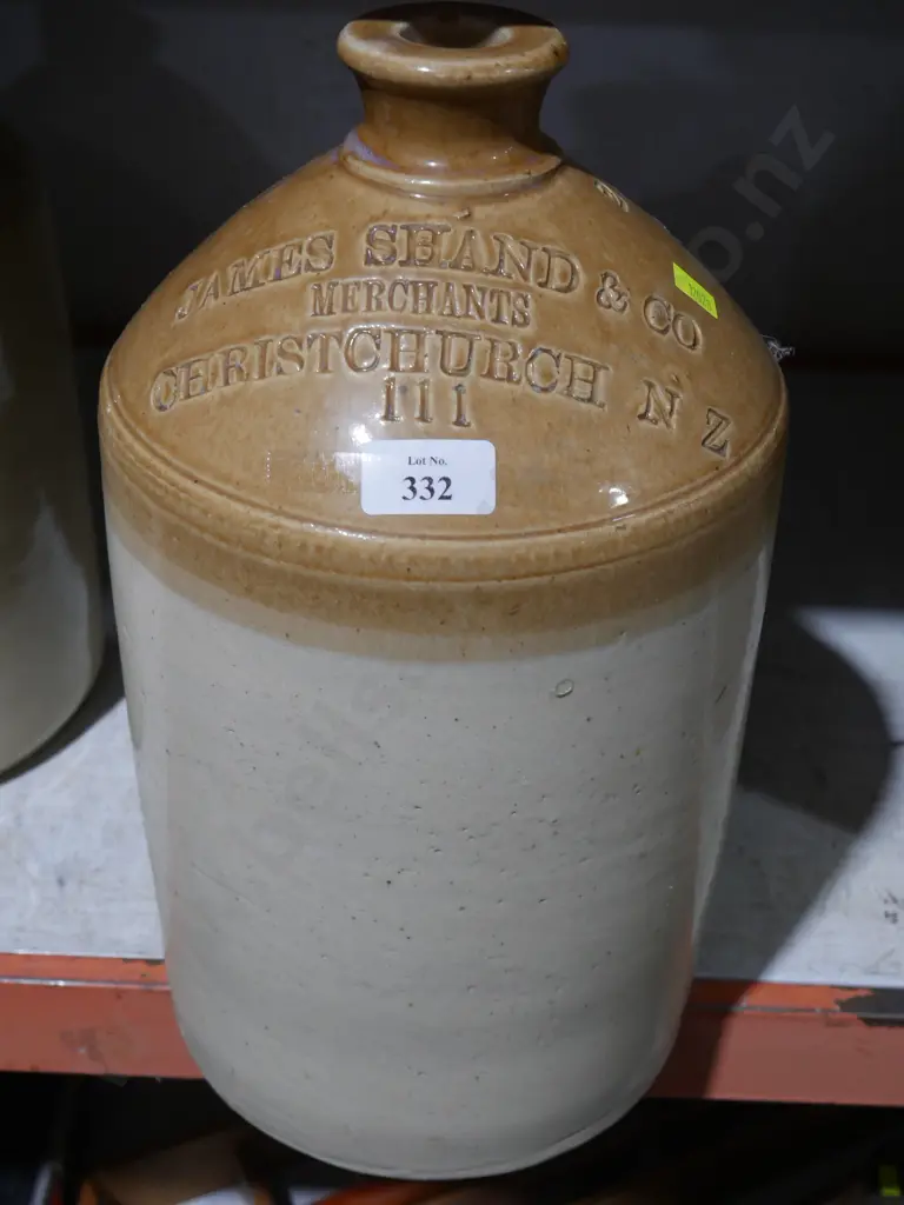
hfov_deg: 31.5
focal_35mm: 46
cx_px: 452
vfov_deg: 41.2
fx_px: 1602
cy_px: 602
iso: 500
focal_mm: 23
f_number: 5.1
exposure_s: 1/60
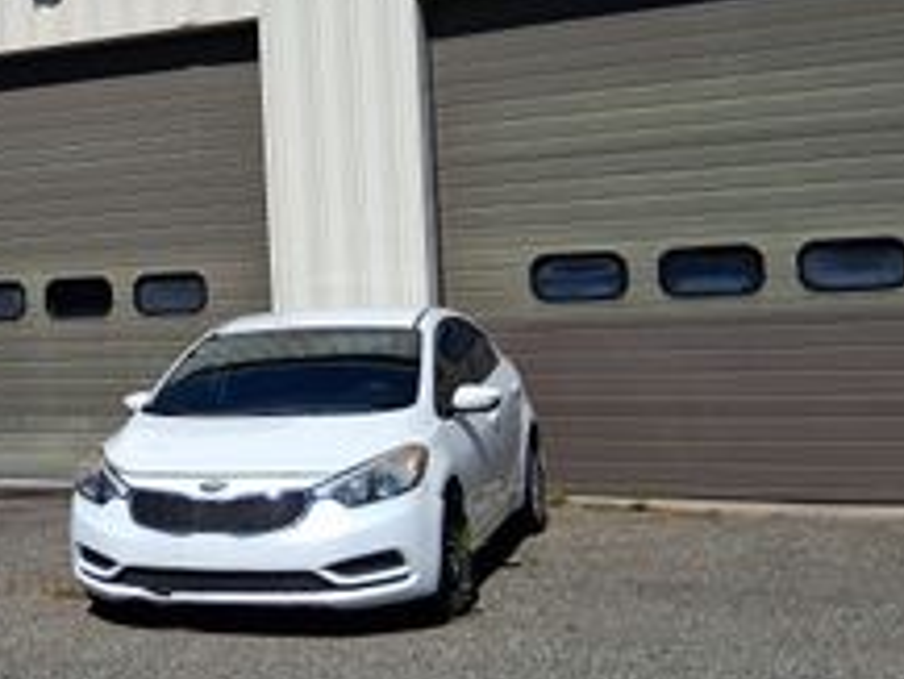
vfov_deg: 24.3
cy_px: 219
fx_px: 1568
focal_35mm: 60
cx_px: 12
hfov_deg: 30.1
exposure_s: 1/962
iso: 25
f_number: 1.8
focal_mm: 3.98
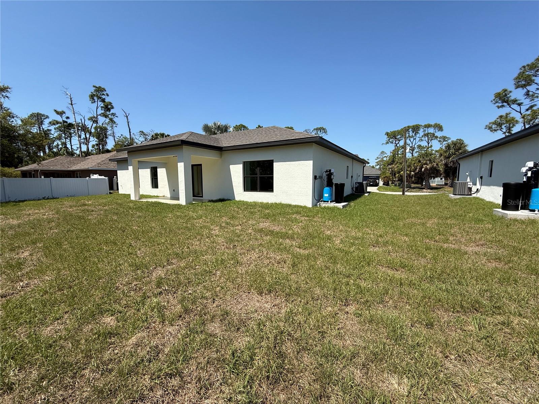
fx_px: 218
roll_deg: +0.1
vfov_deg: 85.7
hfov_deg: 102.1
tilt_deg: -4.9
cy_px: 202
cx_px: 270
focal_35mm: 14
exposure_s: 1/1901
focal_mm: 2.22
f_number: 2.2
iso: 50
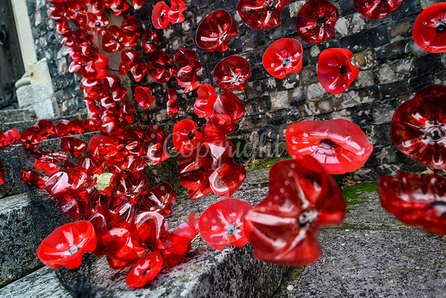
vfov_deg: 50.4
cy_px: 149
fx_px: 316
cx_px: 223
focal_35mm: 26
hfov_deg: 70.4
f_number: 4
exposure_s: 1/500
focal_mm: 17
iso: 800
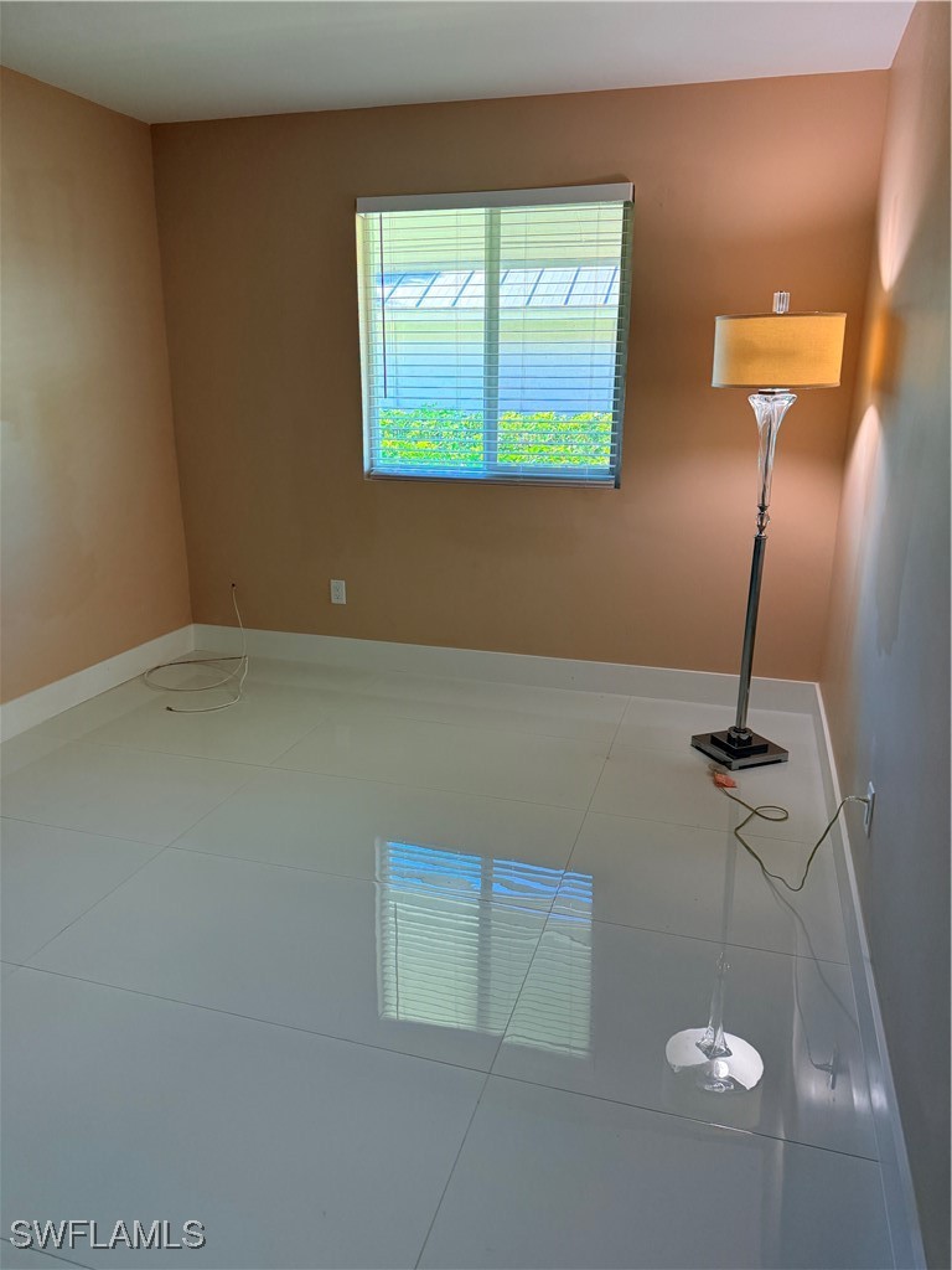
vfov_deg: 71.6
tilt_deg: -16.3
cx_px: 476
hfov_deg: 56.8
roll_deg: -0.2
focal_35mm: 24
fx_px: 880
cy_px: 635
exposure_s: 1/194
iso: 200
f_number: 1.78
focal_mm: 6.76
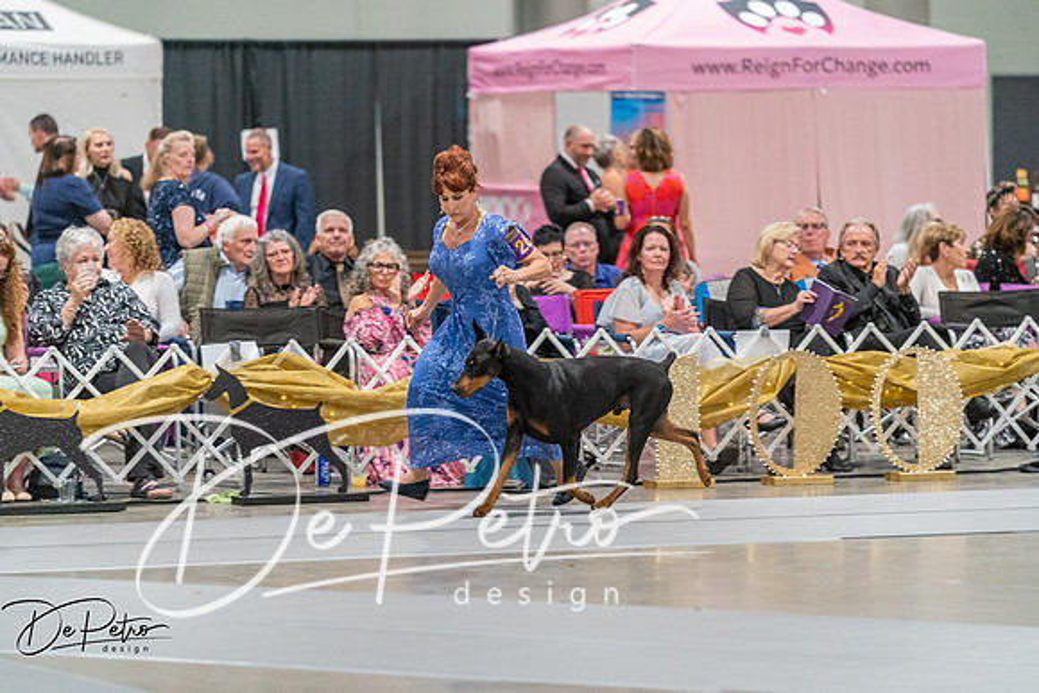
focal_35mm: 200
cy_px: 346
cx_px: 520
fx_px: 5773
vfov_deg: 6.9
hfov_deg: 10.3
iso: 6400
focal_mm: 200
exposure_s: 1/250
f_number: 2.8
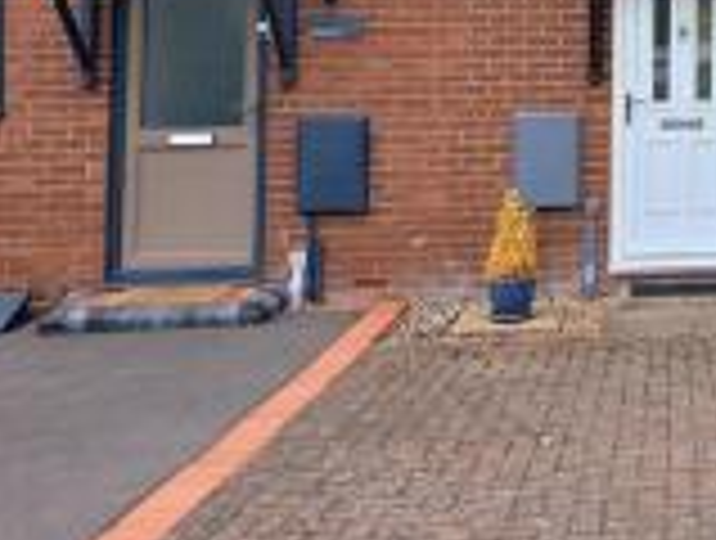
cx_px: 840
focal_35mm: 61
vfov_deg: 22.6
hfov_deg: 28.0
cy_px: -70
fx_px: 1265
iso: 50
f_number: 2
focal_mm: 8.72
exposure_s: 1/860
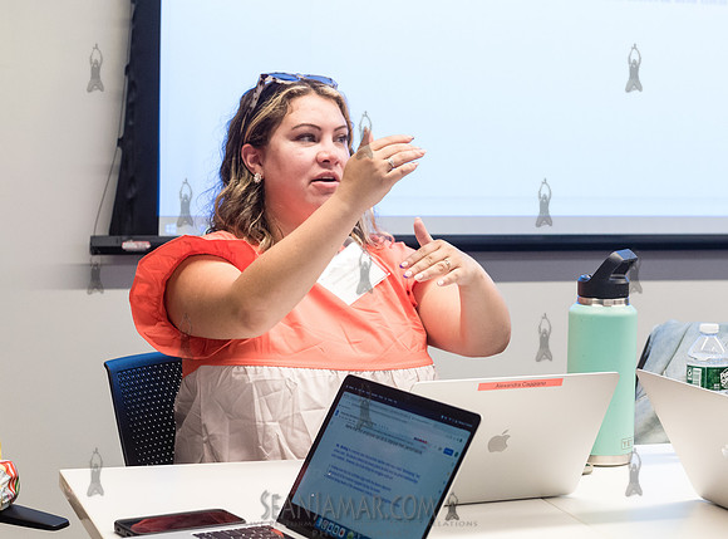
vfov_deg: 18.0
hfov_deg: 24.1
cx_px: 332
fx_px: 1703
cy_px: 240
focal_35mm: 81
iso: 2500
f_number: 4.5
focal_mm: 55
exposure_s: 1/250
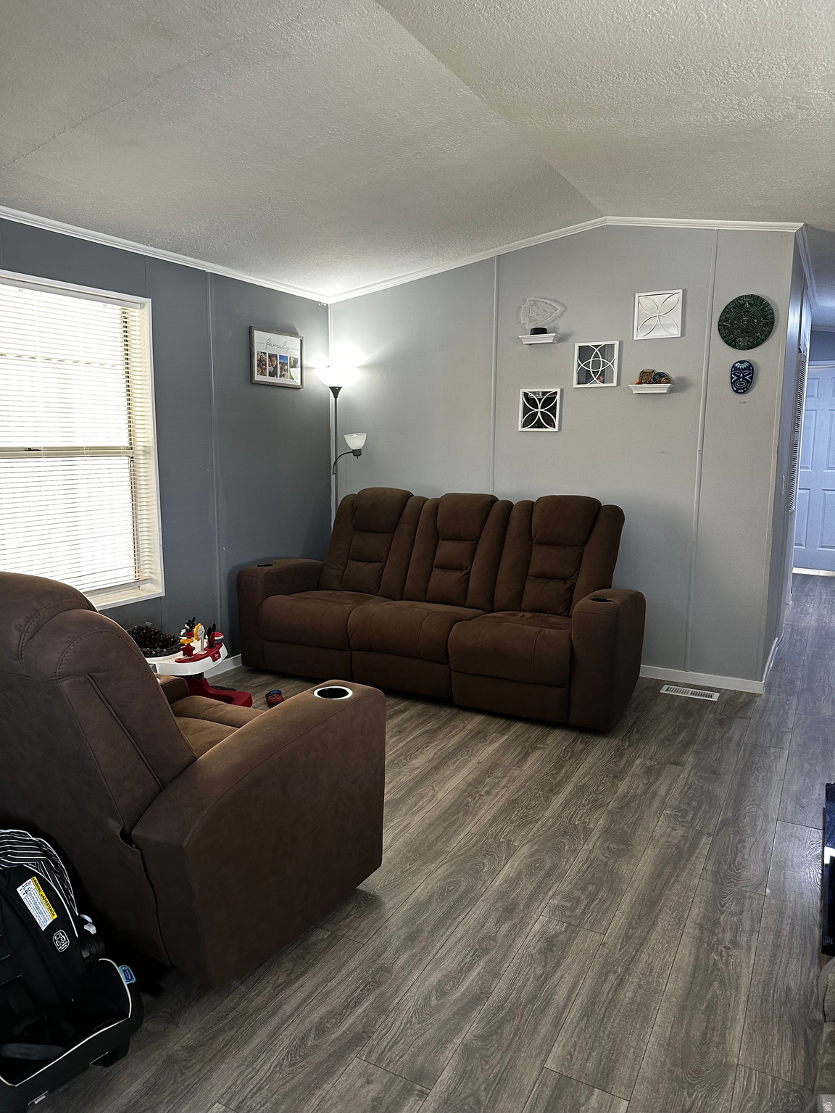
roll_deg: -1.0
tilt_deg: -8.5
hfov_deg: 56.8
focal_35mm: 24
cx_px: 418
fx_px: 772
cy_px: 556
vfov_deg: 71.6
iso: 200
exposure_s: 1/60
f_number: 1.78
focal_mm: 6.86
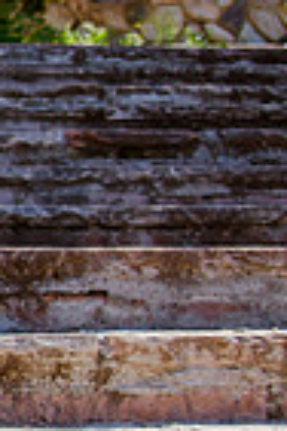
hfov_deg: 9.6
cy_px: 223
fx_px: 1339
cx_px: -565
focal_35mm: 112
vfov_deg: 18.3
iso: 200
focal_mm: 24
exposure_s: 1/250
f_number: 4.5
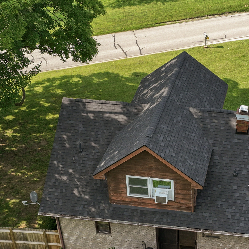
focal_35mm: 68
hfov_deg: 25.2
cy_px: 179
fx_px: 553
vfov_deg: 25.1
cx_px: 175
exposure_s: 1/640
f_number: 2.8
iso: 110
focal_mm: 12.29
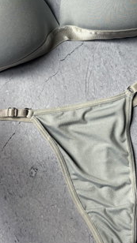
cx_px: 56
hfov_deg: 24.4
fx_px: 317
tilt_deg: -81.9
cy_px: 73
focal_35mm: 49
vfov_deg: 41.3
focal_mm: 5.96
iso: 40
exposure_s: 1/237
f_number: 1.6
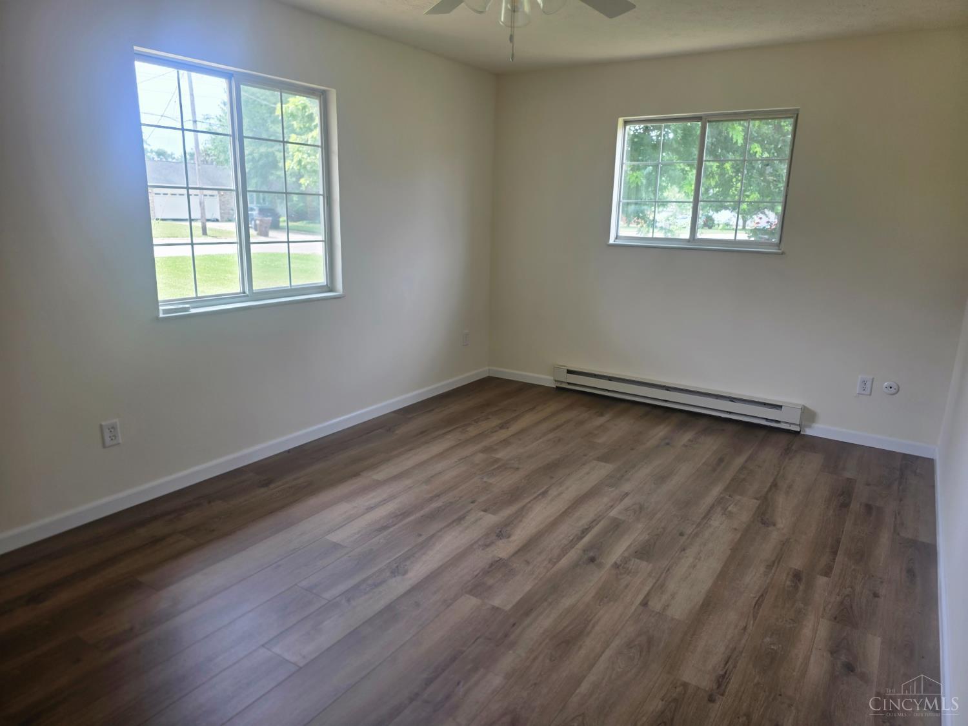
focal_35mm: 23
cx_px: 484
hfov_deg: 73.9
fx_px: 643
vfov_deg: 58.9
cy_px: 363
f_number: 1.7
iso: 40
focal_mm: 6.3
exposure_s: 1/180
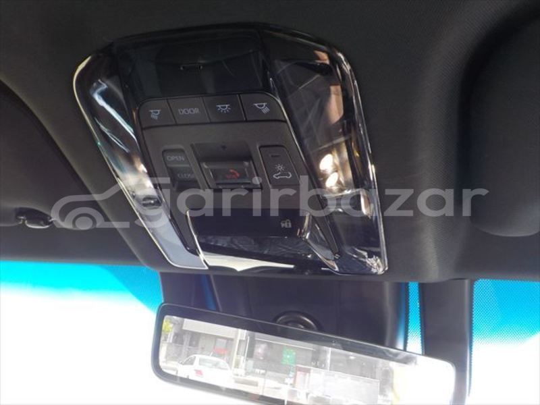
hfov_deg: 60.0
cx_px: 270
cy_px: 202
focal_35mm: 30
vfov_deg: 46.8
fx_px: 468
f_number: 3.3
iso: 125
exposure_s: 1/40
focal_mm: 4.1
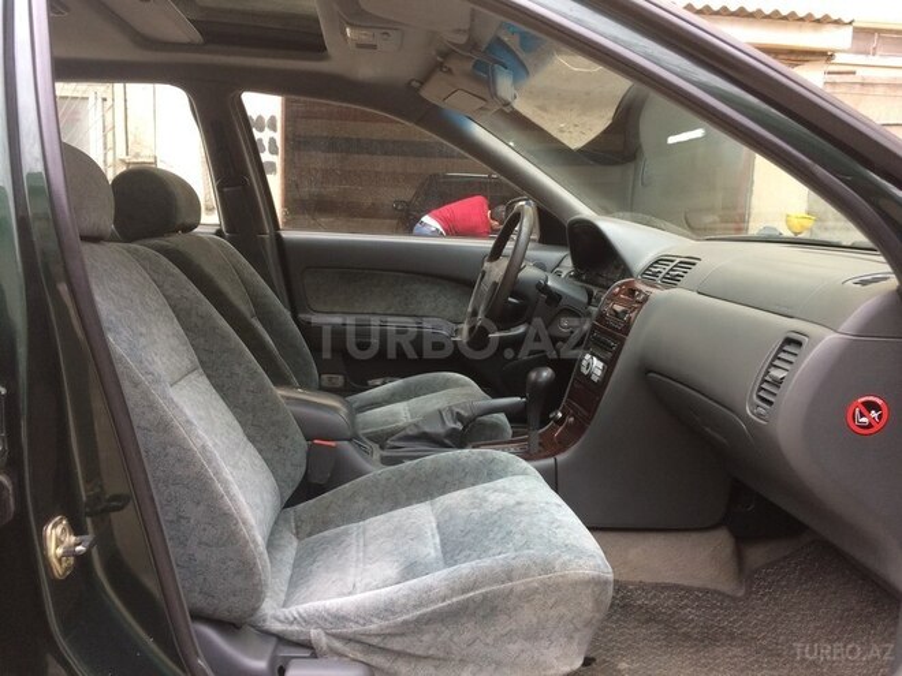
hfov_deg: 61.7
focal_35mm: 29
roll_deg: -2.1
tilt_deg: -10.3
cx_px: 451
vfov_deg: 48.2
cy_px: 338
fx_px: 756
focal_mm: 4.15
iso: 64
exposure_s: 1/100
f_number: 2.2
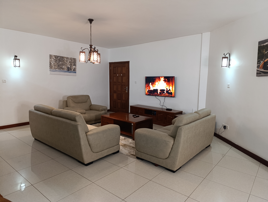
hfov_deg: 73.8
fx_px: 178
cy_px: 101
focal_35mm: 23
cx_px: 134
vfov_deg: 59.0
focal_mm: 6.14
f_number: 1.6
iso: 1250
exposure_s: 1/33.3
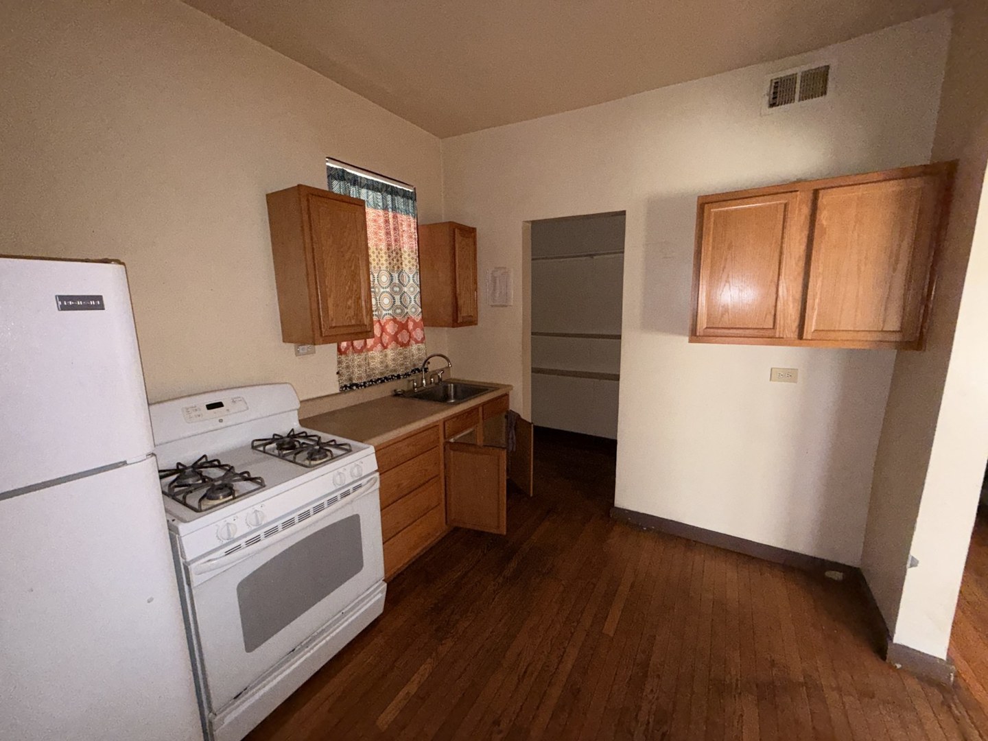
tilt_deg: -9.7
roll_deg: +1.4
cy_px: 370
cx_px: 494
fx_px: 400
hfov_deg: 102.1
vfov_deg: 85.7
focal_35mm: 14
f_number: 2.2
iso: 250
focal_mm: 2.22
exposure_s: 1/52
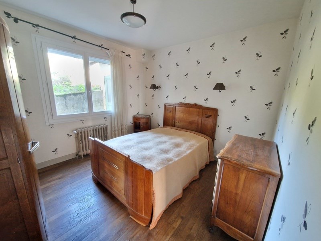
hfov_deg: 106.2
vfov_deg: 89.9
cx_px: 160
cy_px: 120
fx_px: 121
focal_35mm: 13
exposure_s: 1/25
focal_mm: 2.2
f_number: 2.2
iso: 2000
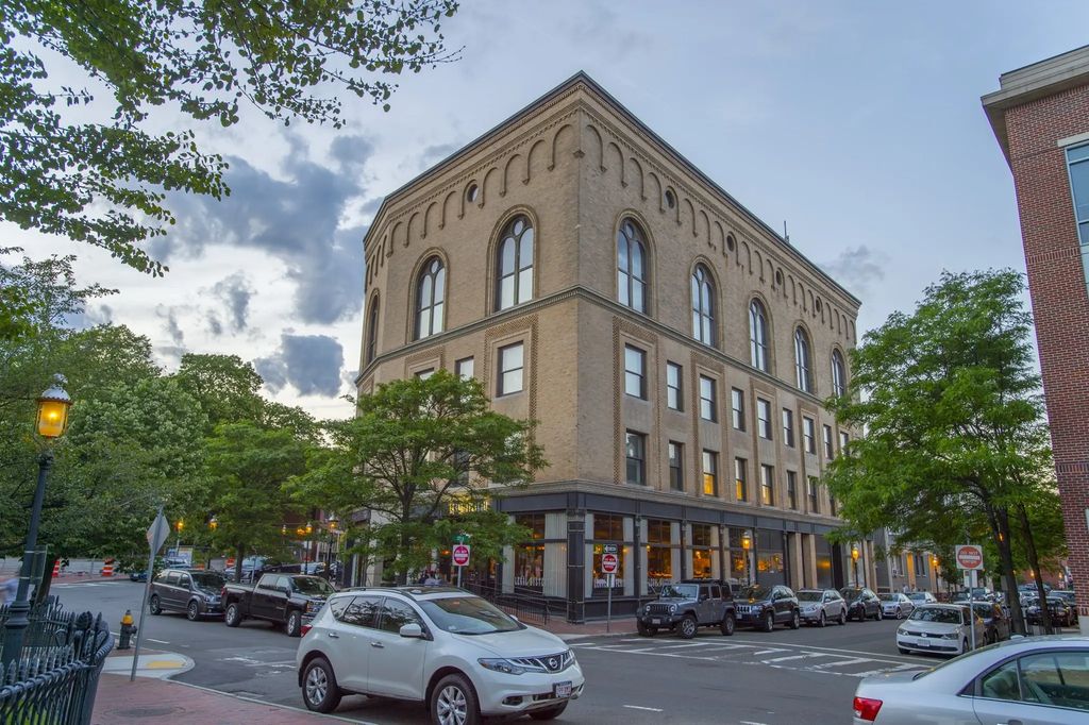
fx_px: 786
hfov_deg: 69.4
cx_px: 544
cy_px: 362
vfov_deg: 49.5
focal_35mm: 26
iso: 50
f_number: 5.6
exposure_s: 1/6
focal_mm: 26
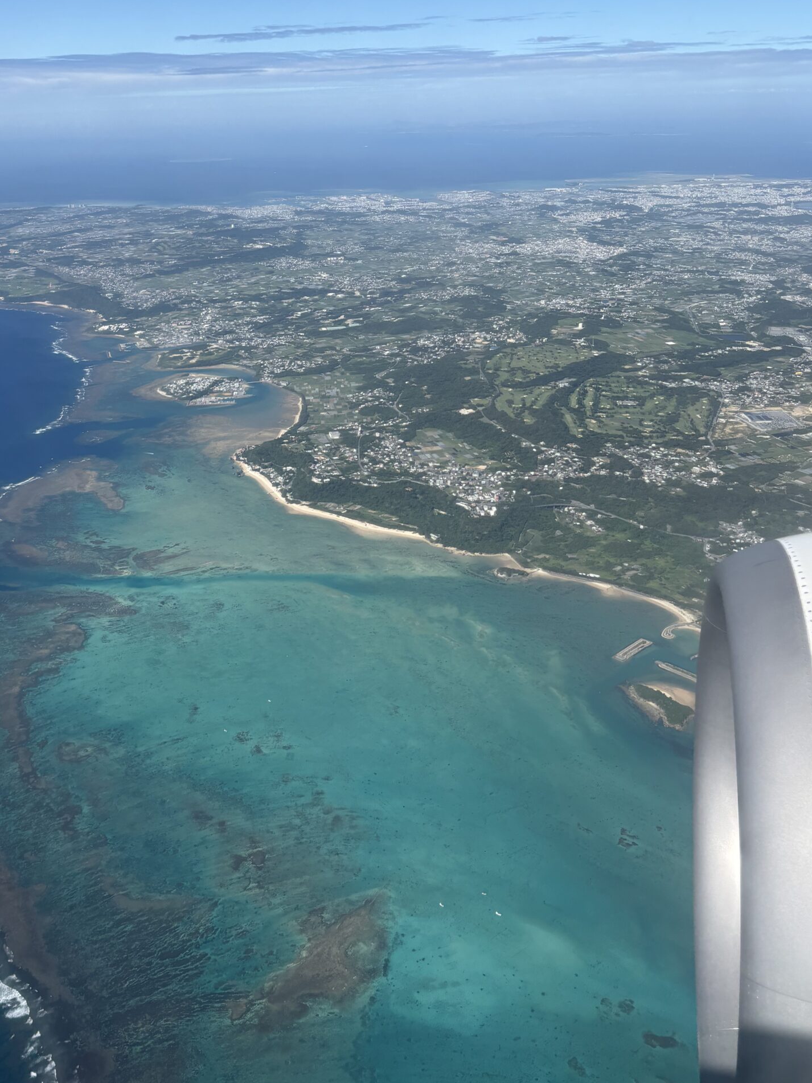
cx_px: 355
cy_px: 358
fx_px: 1095
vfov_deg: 51.6
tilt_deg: -13.7
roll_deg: +1.6
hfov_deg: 40.6
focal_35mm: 35
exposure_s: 1/2865
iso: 50
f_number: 1.6
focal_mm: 5.96
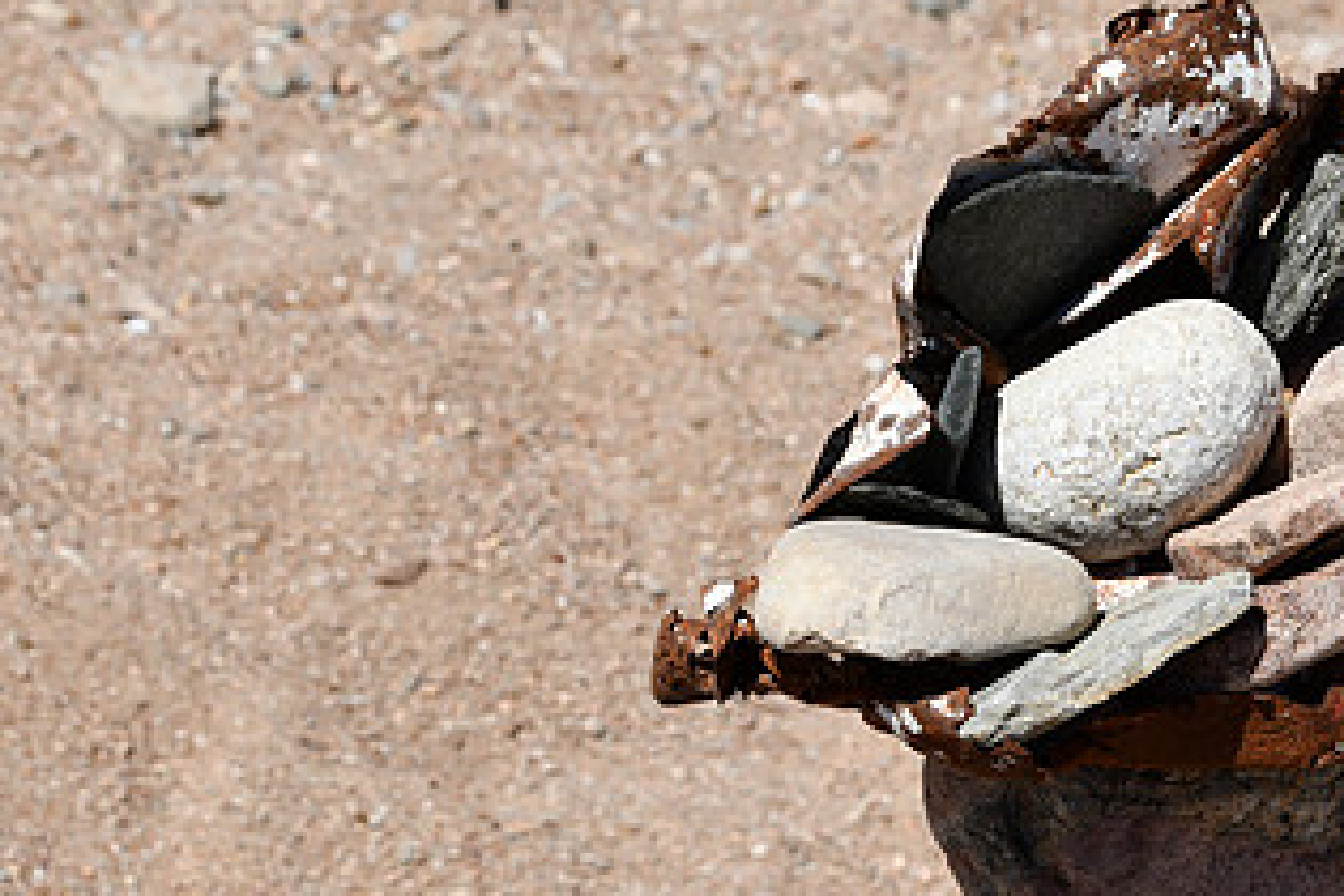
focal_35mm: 171
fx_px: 6384
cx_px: 1203
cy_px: 527
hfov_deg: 11.9
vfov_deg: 8.0
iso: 100
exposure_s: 1/400
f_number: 10
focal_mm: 62
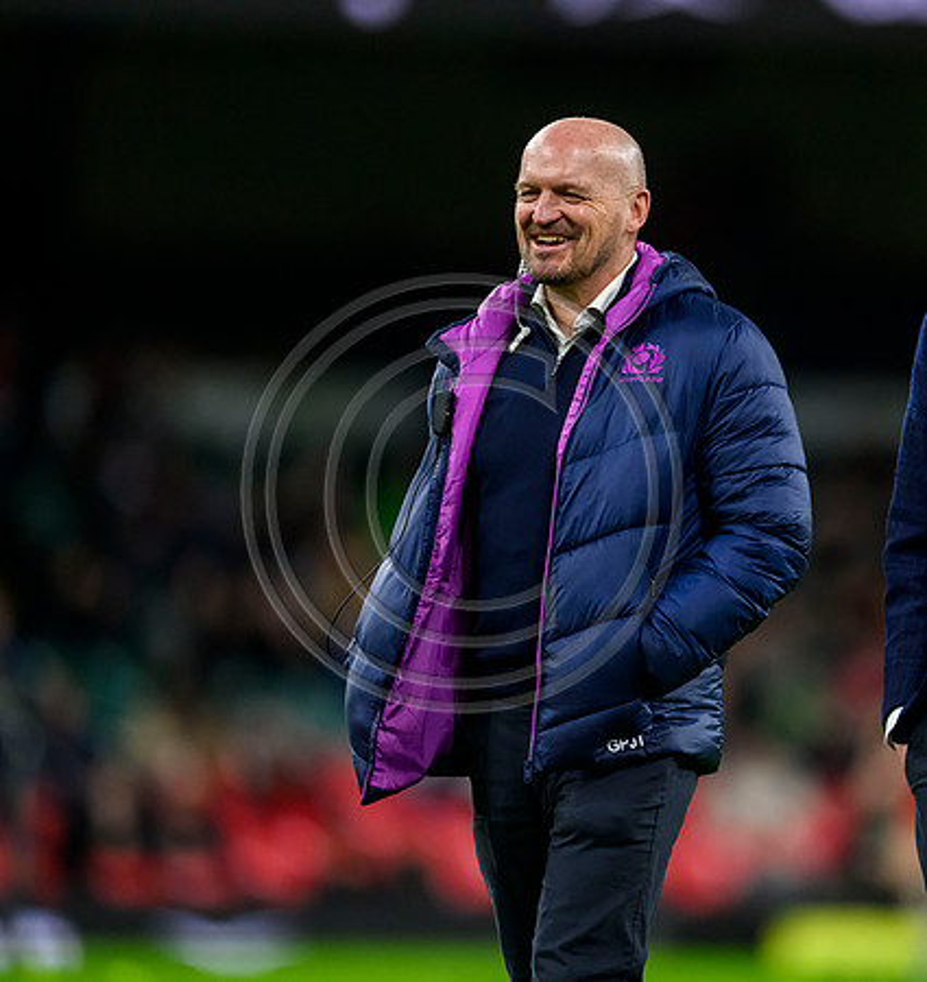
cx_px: 736
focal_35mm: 734
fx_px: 22894
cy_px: 491
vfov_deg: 2.5
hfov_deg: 2.3
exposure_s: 1/1600
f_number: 4
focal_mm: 560
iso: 5000
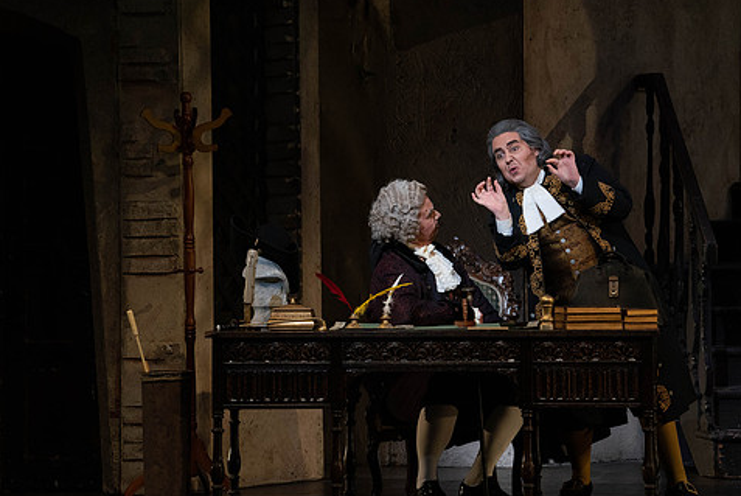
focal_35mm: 243
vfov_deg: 5.7
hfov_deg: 8.5
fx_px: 5006
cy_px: 254
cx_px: 399
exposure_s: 1/250
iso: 3200
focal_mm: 200
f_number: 9
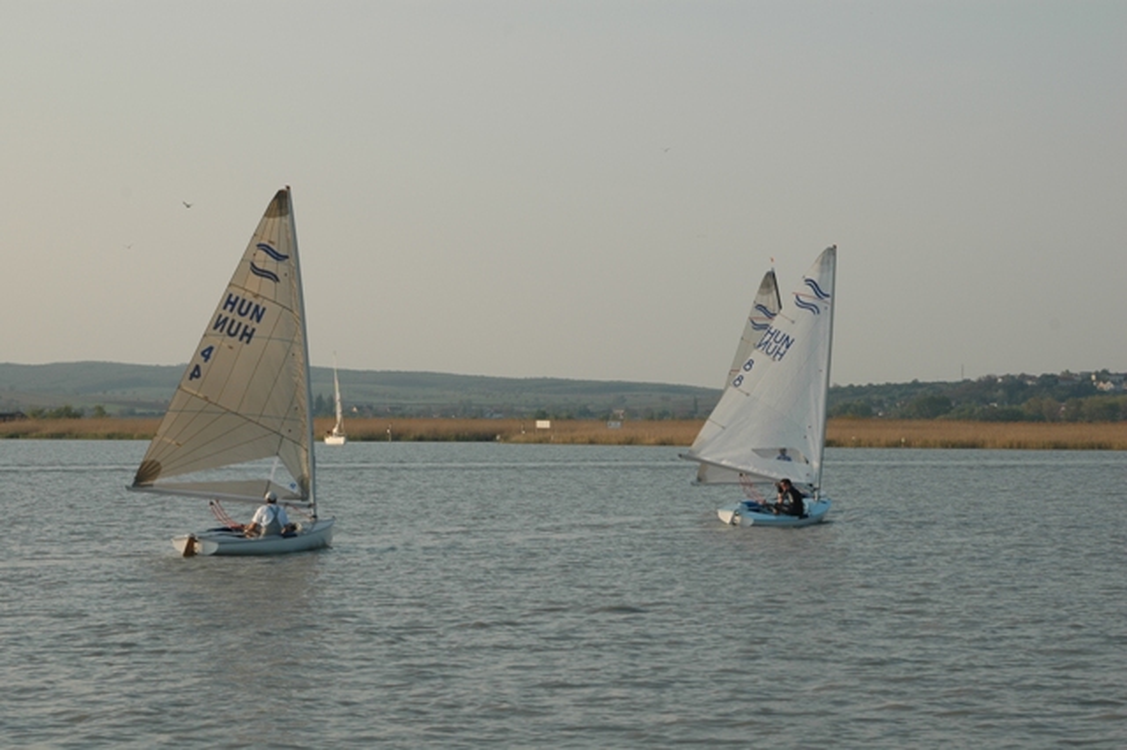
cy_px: 375
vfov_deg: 13.0
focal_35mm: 105
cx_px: 564
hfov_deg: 19.5
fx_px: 3285
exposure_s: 1/250
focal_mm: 70
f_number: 9
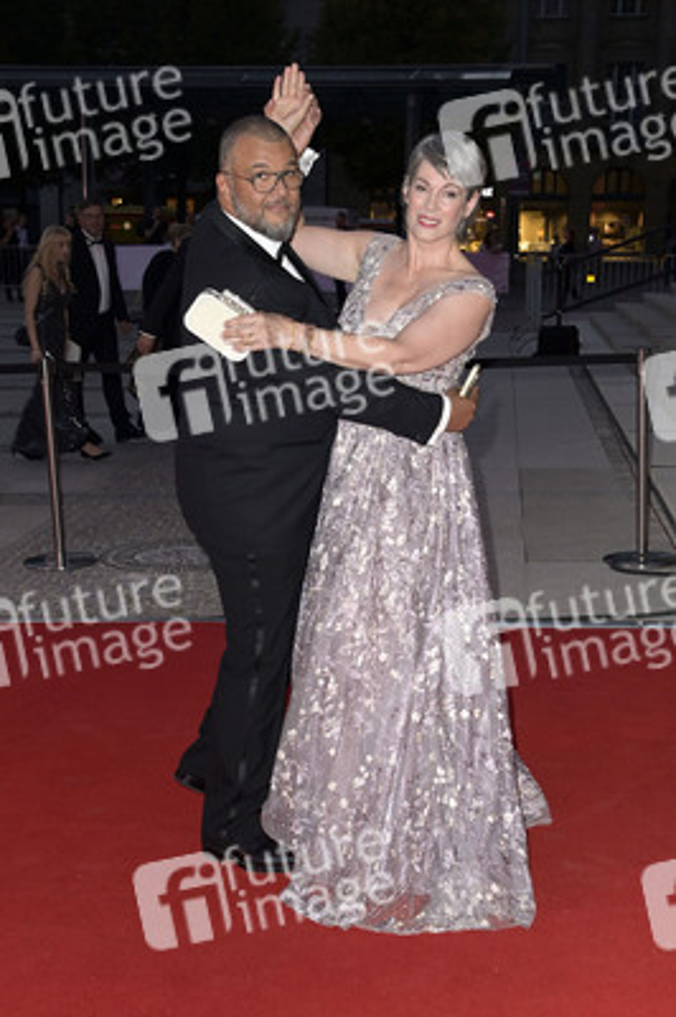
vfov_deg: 41.1
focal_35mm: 48
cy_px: 508
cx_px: 338
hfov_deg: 28.0
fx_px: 1354
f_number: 5.6
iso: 1600
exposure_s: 1/200
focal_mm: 48
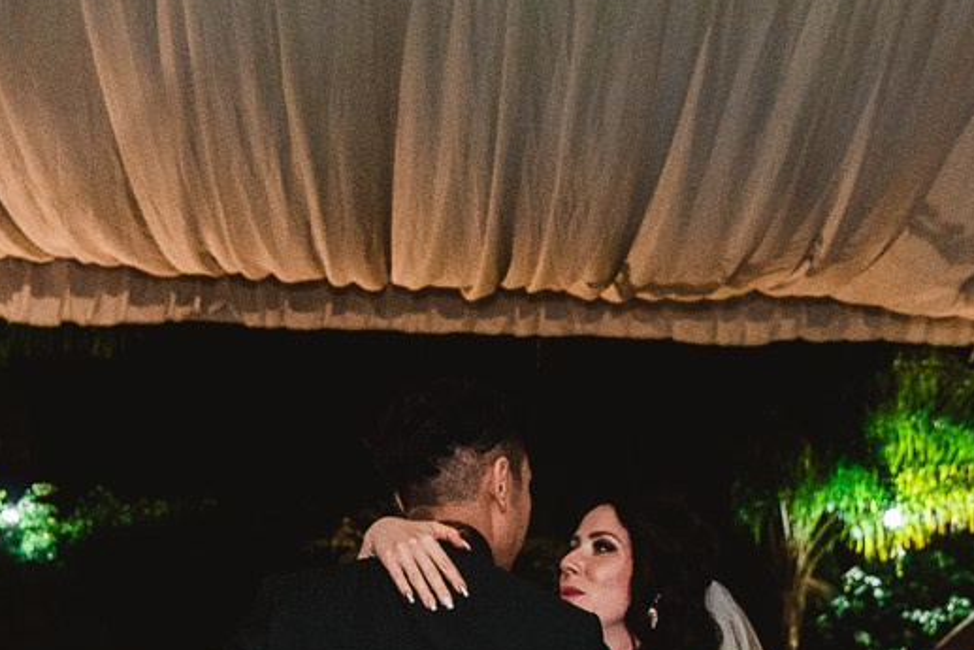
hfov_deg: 19.8
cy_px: 939
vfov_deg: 12.7
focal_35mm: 103
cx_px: 507
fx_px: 2787
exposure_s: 1/125
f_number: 3.2
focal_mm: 26
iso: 1250
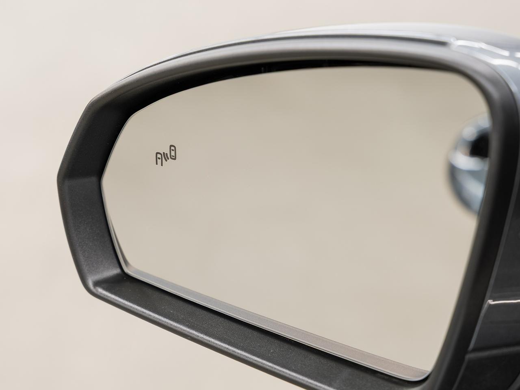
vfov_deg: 16.8
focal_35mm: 88
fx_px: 1320
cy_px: 164
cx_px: 260
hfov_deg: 22.3
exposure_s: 1/3
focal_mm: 70
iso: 100
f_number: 5.6
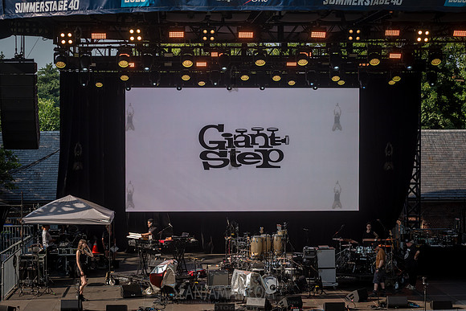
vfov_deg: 16.7
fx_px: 1062
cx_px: 233
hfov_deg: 24.8
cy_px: 156
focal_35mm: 82
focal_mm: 80
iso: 200
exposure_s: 1/1250
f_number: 5
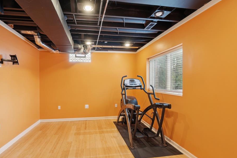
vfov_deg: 70.3
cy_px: 86
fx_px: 112
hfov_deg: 92.8
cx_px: 104
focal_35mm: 17
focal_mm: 10
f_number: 8
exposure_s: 1/8
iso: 400
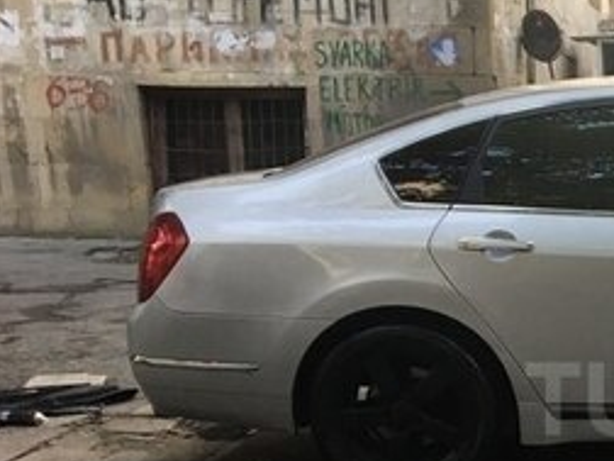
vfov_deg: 19.1
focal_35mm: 76
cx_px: 775
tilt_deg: -10.1
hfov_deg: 23.1
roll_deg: -0.8
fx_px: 1348
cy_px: 399
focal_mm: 4.15
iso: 25
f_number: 2.2
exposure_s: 1/33
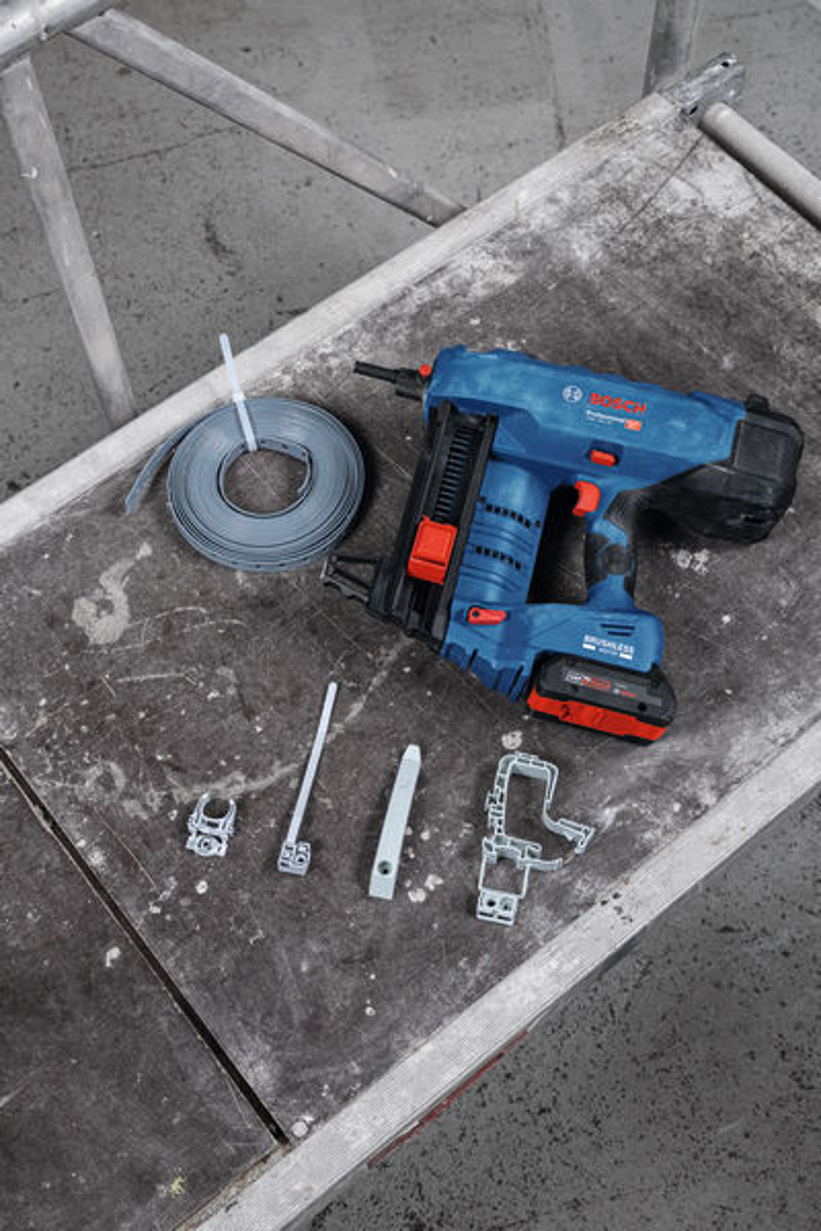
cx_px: 410
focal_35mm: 45
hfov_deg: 29.9
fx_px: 1539
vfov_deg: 43.6
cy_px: 616
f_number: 8
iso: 800
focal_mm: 45
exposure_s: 1/80
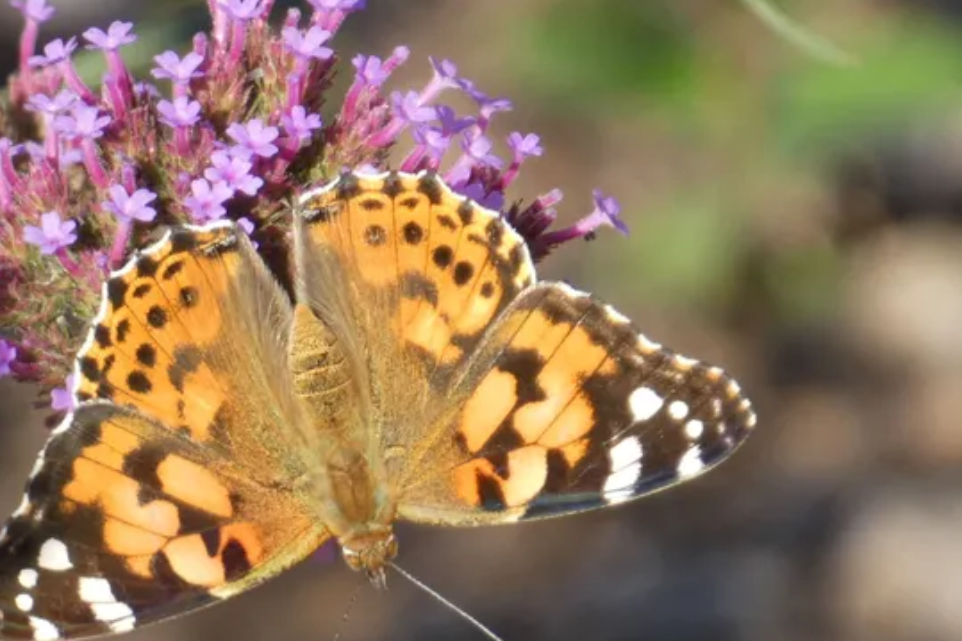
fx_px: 15467
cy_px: 398
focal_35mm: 579
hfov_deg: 3.6
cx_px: 400
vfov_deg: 2.4
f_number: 5.6
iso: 125
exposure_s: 1/100
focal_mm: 84
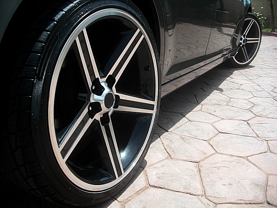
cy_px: 104
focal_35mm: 36
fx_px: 288
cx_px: 138
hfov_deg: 51.4
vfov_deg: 39.7
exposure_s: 1/500
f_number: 2.8
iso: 50
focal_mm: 6.3
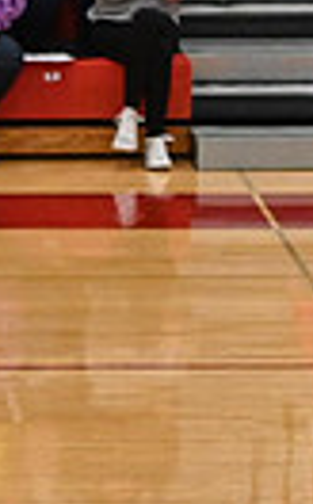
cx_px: 1084
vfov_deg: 4.5
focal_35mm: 471
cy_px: 288
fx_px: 6457
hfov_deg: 2.7
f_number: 4
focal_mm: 70
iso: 6400
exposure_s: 1/400
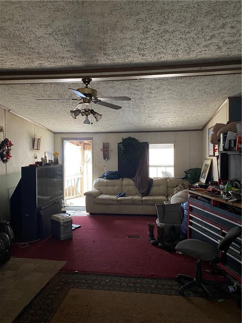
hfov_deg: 53.1
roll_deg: +0.8
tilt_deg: -1.2
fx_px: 242
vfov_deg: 67.3
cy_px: 162
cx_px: 121
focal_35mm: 26
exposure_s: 1/31
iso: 640
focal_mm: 4.25
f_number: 1.8
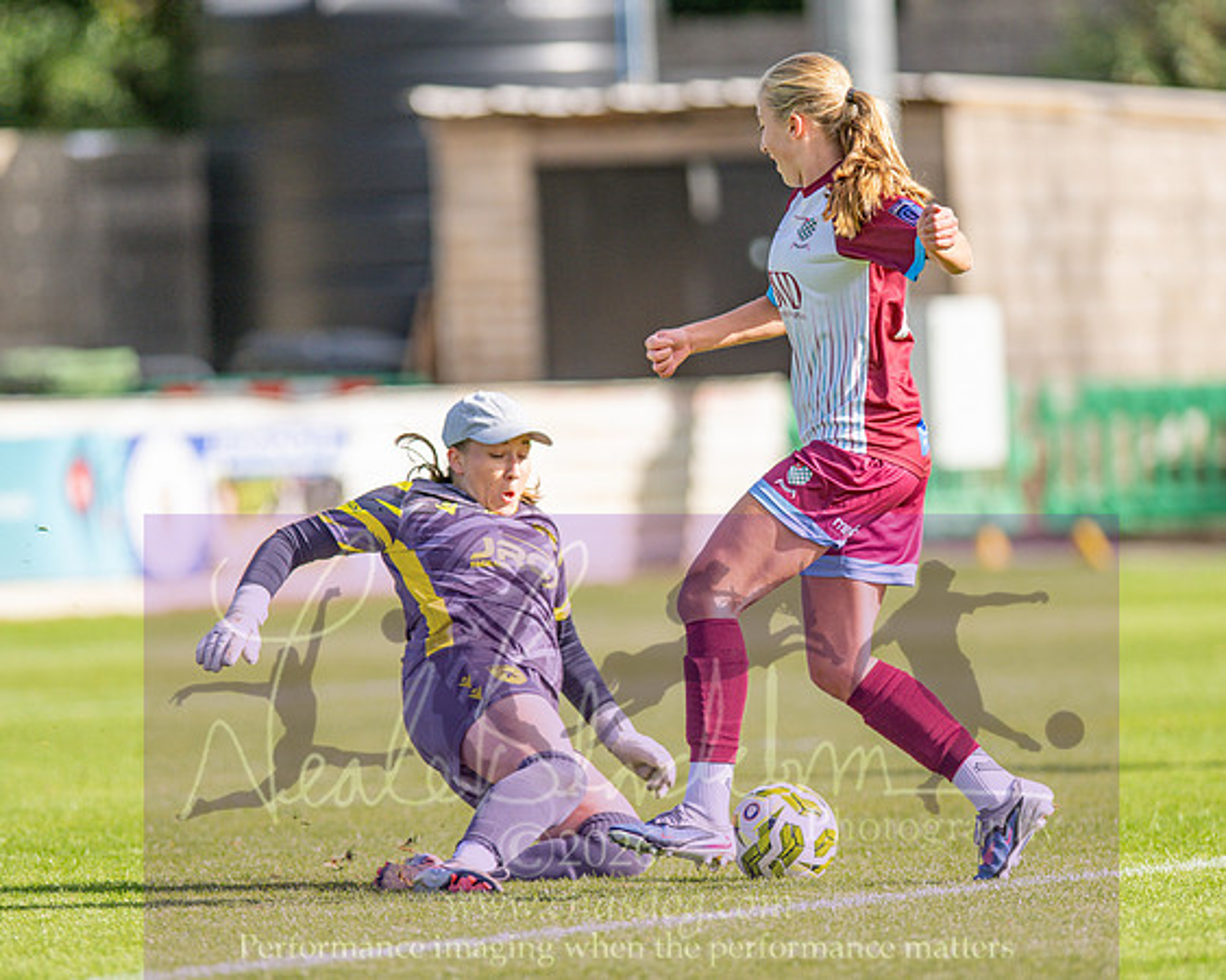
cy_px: 563
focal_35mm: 401
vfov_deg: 3.9
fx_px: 14540
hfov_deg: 4.8
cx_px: 567
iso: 200
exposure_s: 1/3200
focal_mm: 300
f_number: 2.8
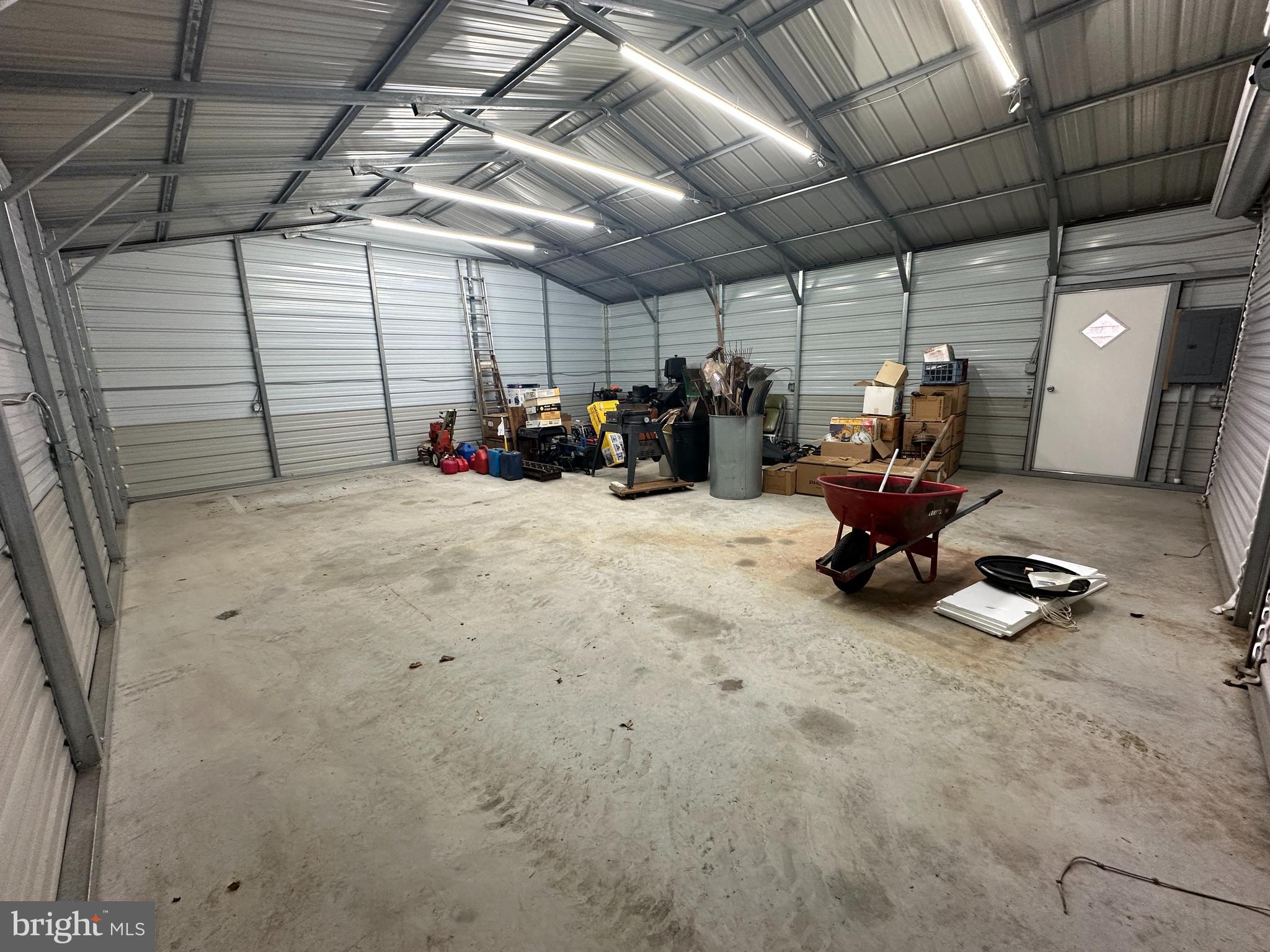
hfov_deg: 102.1
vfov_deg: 85.7
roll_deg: +1.7
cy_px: 476
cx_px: 635
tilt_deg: -11.5
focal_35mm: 14
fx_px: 514
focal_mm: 2.22
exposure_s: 1/120
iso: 200
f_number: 2.2
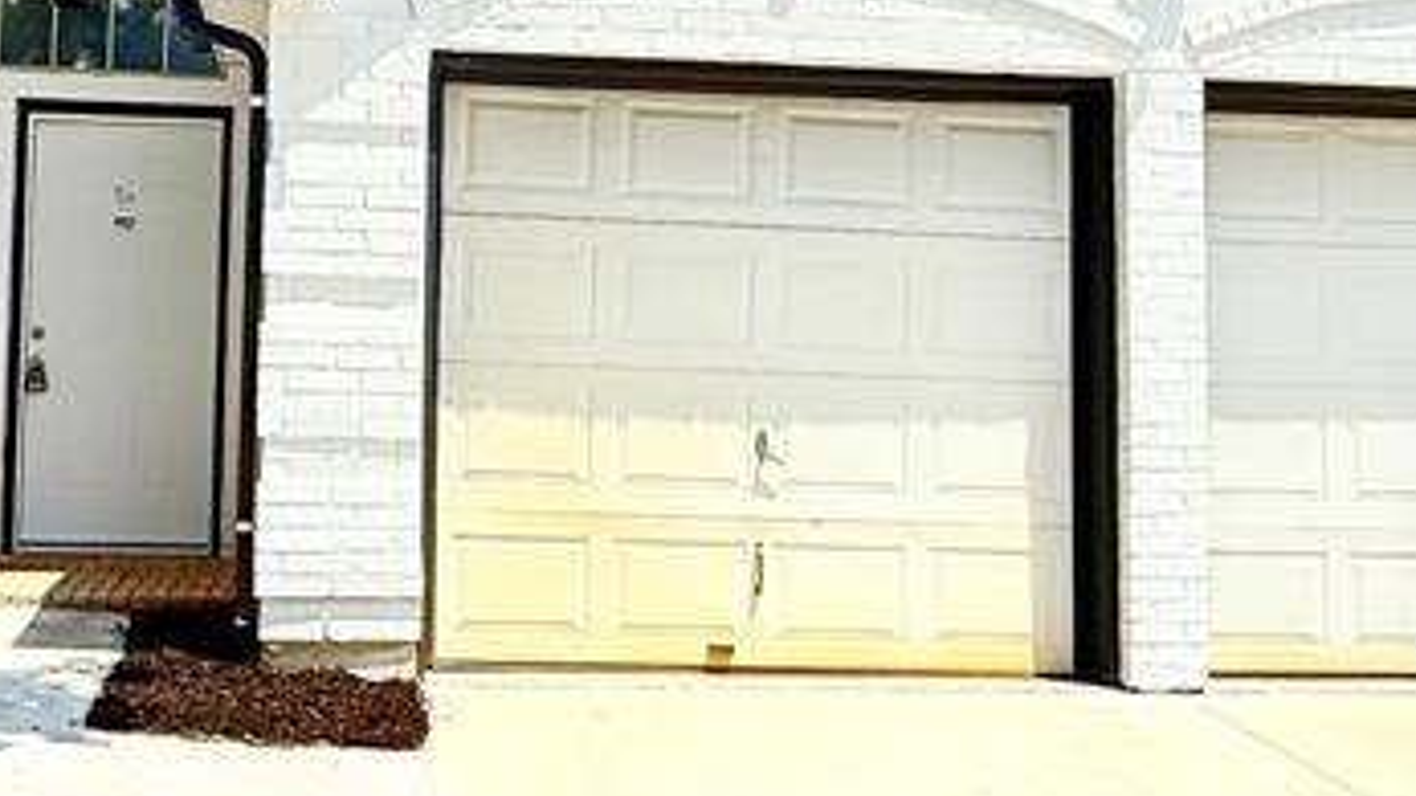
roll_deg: -1.4
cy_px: 273
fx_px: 1689
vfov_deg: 26.4
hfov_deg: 44.6
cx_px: 437
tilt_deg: +4.5
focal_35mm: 45
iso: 50
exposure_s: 1/3289
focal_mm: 2.22
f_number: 2.2
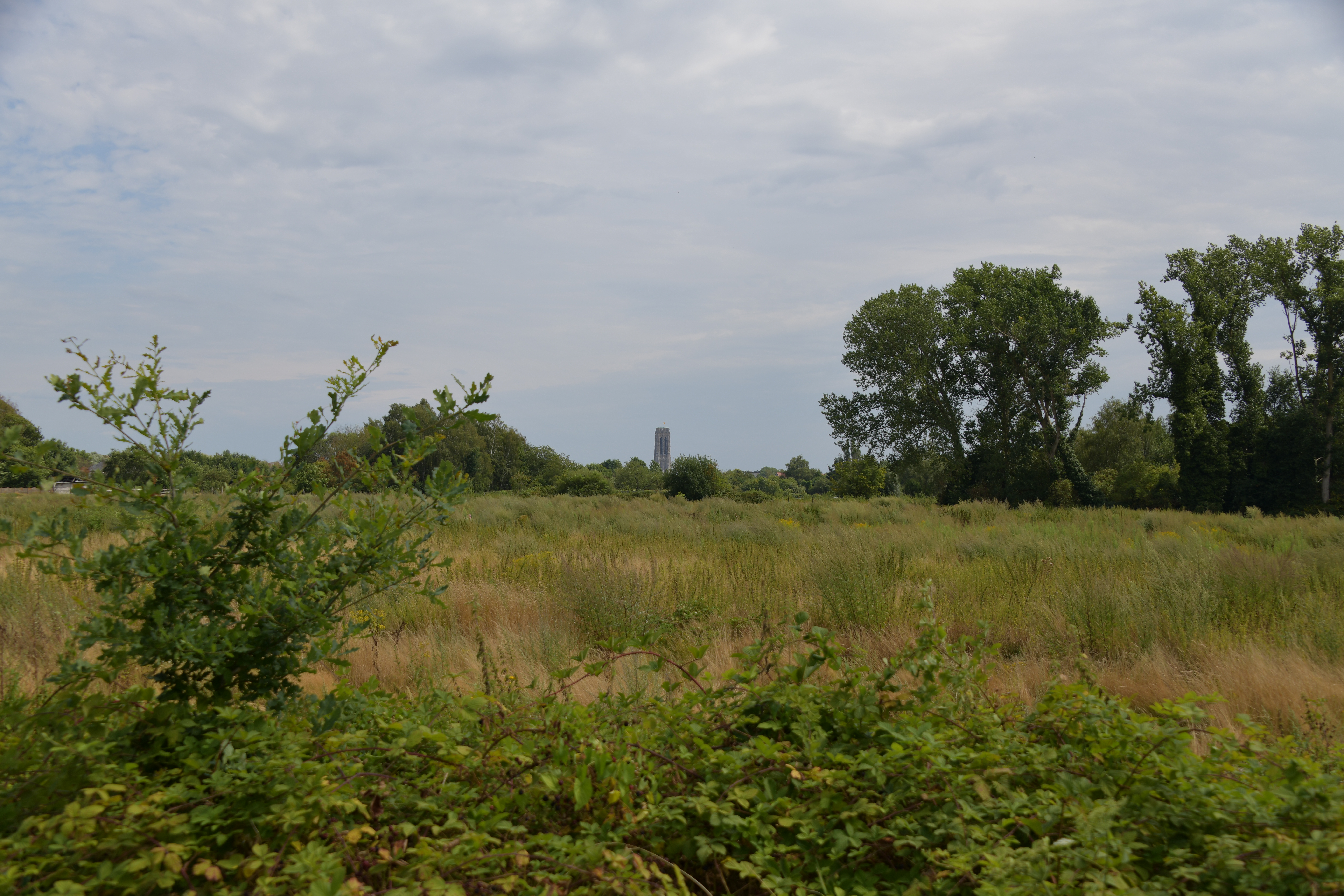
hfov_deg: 48.5
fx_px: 1493
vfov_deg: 33.4
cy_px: 448
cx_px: 672
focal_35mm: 40
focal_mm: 40
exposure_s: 1/640
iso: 160
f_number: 8
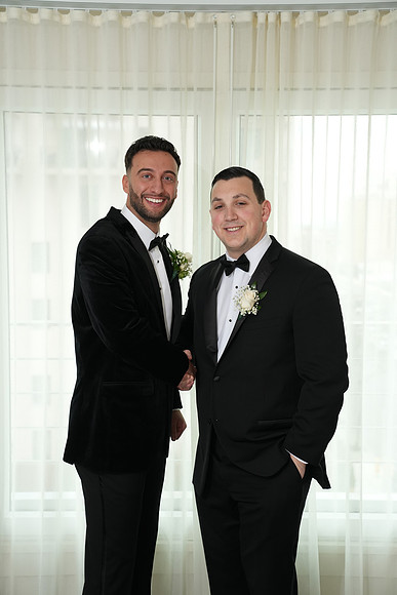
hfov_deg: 26.0
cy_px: 298
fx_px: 860
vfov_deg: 38.2
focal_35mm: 52
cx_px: 198
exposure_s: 1/200
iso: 800
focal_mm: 52
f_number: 4
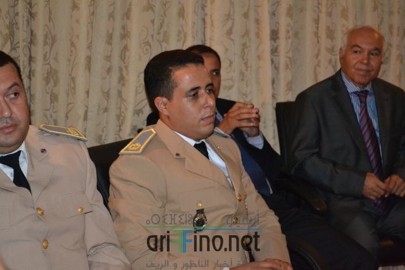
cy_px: 135
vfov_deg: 16.5
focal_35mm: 82
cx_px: 202
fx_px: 928
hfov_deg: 24.6
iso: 3200
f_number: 5.6
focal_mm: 55
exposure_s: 1/60
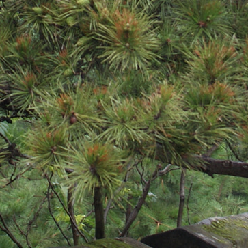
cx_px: 58
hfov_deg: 8.1
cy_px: -43
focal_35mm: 216
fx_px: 1751
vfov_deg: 8.0
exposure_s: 1/60
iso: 100
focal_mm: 30
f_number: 5
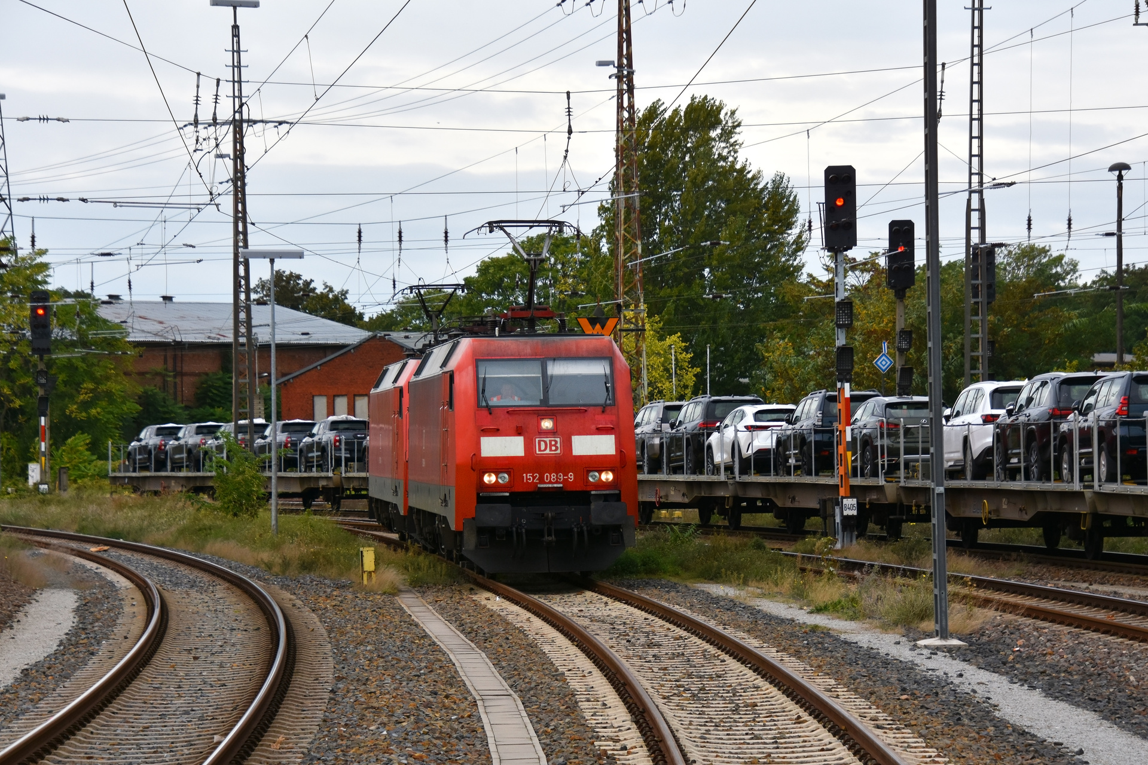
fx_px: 4783
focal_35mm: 150
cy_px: 382
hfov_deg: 13.7
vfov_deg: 9.1
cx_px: 574
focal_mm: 100
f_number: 8
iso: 360
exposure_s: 1/500
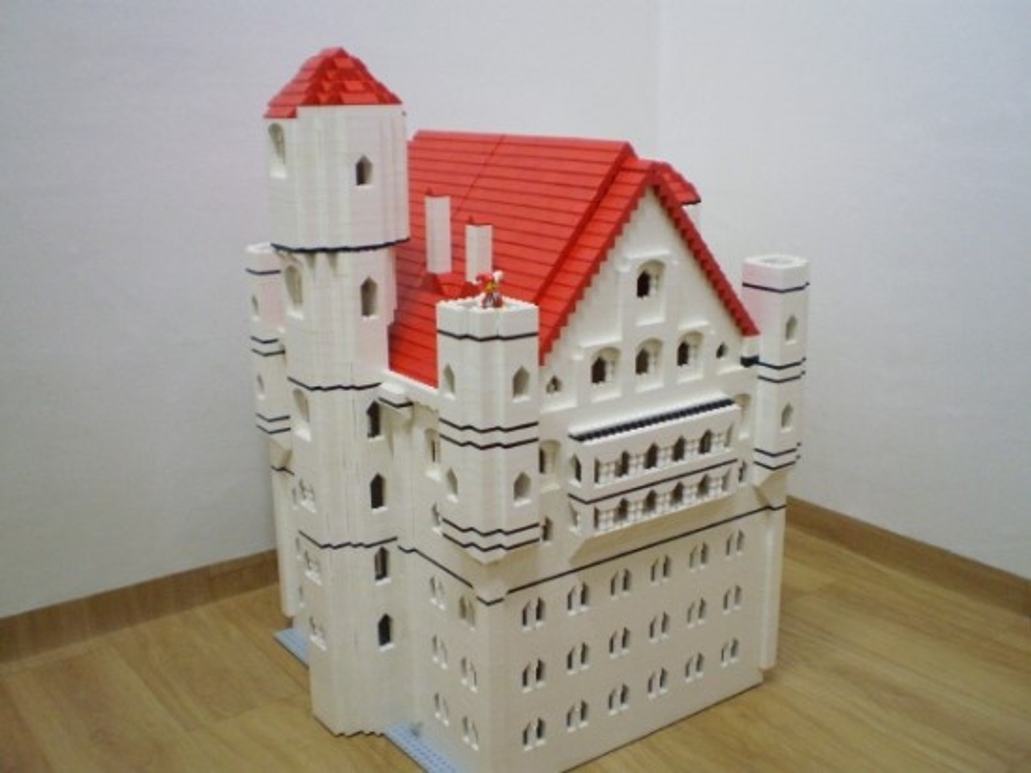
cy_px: 386
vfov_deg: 39.6
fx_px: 1072
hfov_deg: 51.4
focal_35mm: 36
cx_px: 516
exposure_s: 1/40
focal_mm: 6.3
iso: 400
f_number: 3.1
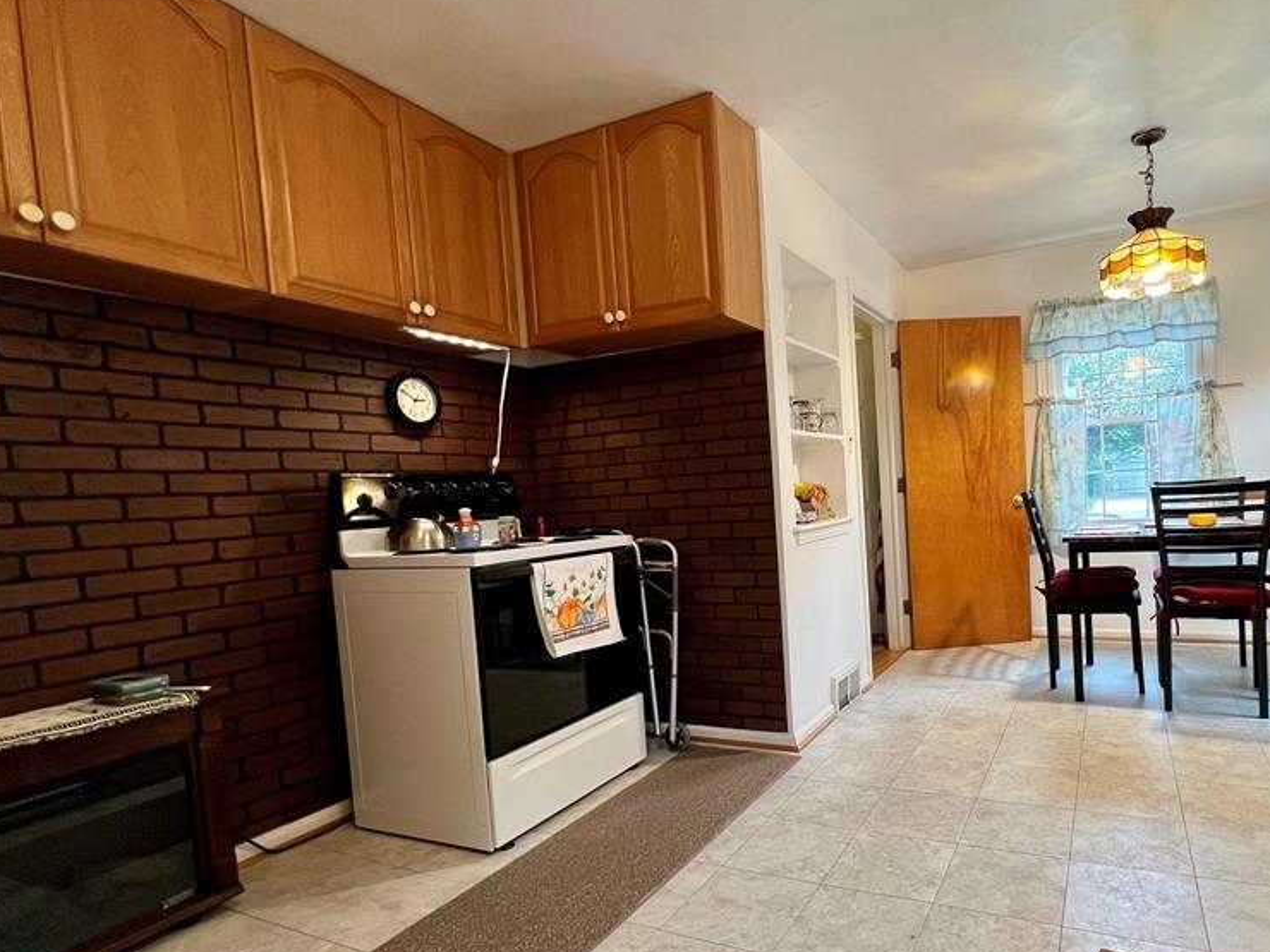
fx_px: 660
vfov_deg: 71.3
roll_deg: +3.5
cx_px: 815
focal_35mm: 18
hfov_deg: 85.5
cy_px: 537
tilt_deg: -4.1
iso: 200
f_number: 1.8
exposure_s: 1/120
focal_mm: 1.57
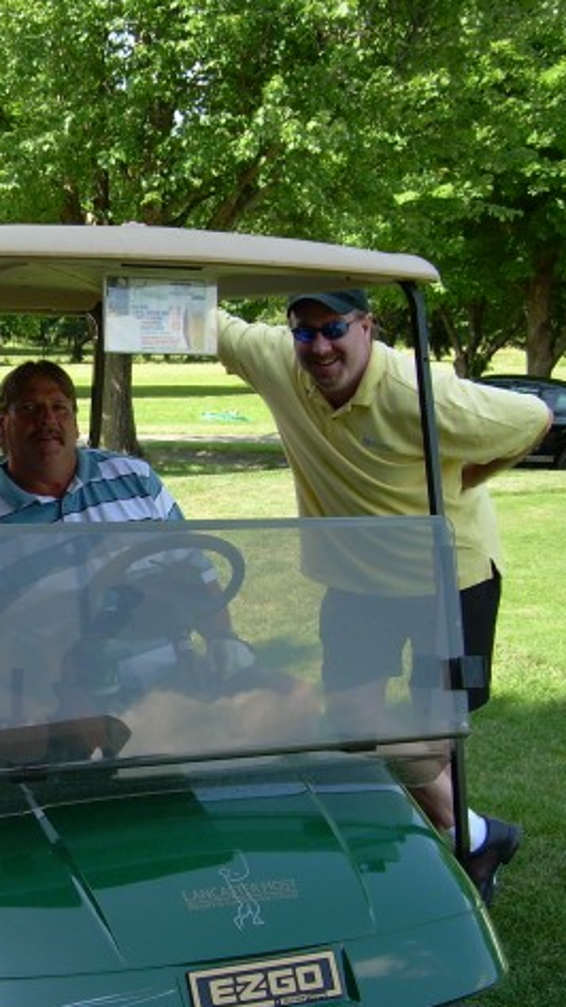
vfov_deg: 37.2
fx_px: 1494
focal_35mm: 56
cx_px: -19
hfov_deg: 20.6
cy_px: 498
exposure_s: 1/273
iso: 50
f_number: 2.8
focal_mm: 6.3
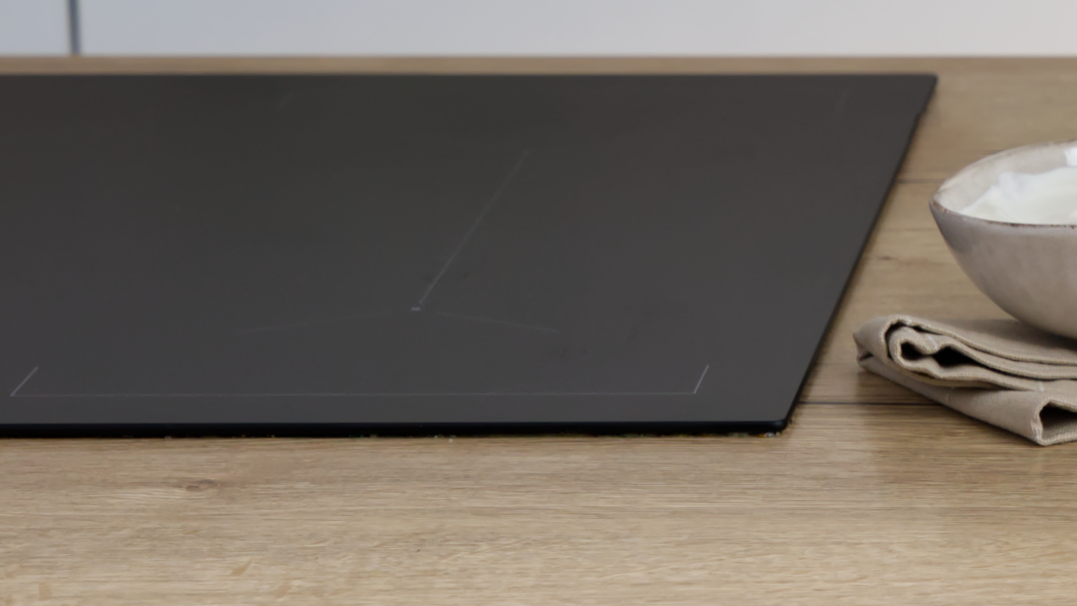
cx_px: 1691
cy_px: -77
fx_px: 5856
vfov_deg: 5.9
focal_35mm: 205
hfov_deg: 10.1
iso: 640
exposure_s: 1/125
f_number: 5.6
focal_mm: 58.3
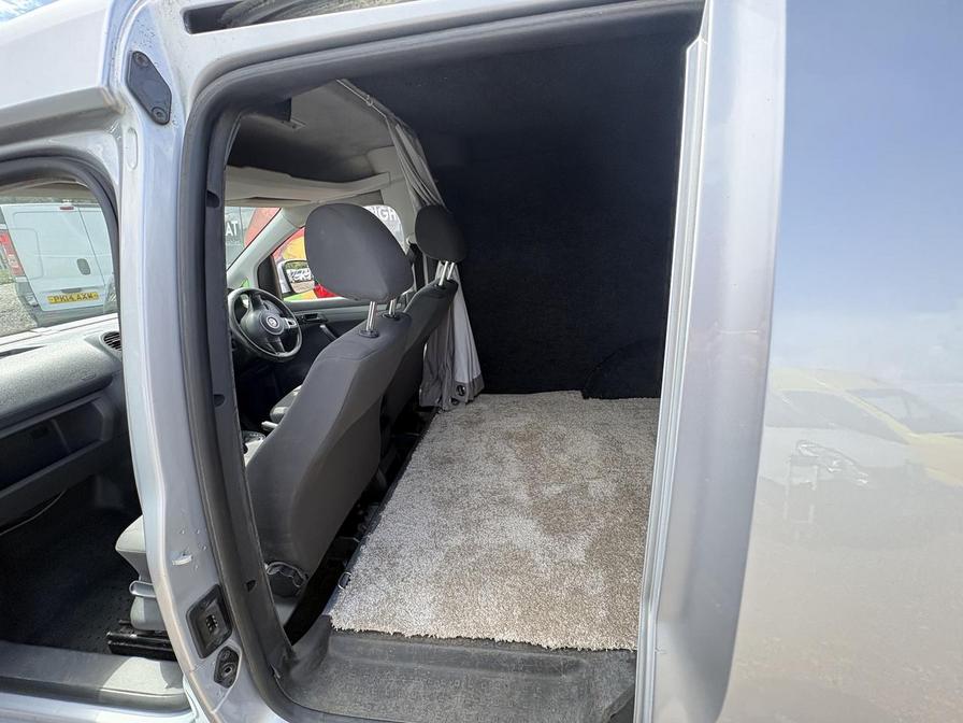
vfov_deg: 85.7
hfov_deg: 102.1
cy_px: 362
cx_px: 482
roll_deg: +0.9
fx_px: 389
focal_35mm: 14
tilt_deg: -18.3
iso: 64
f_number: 2.2
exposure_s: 1/138
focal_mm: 2.22
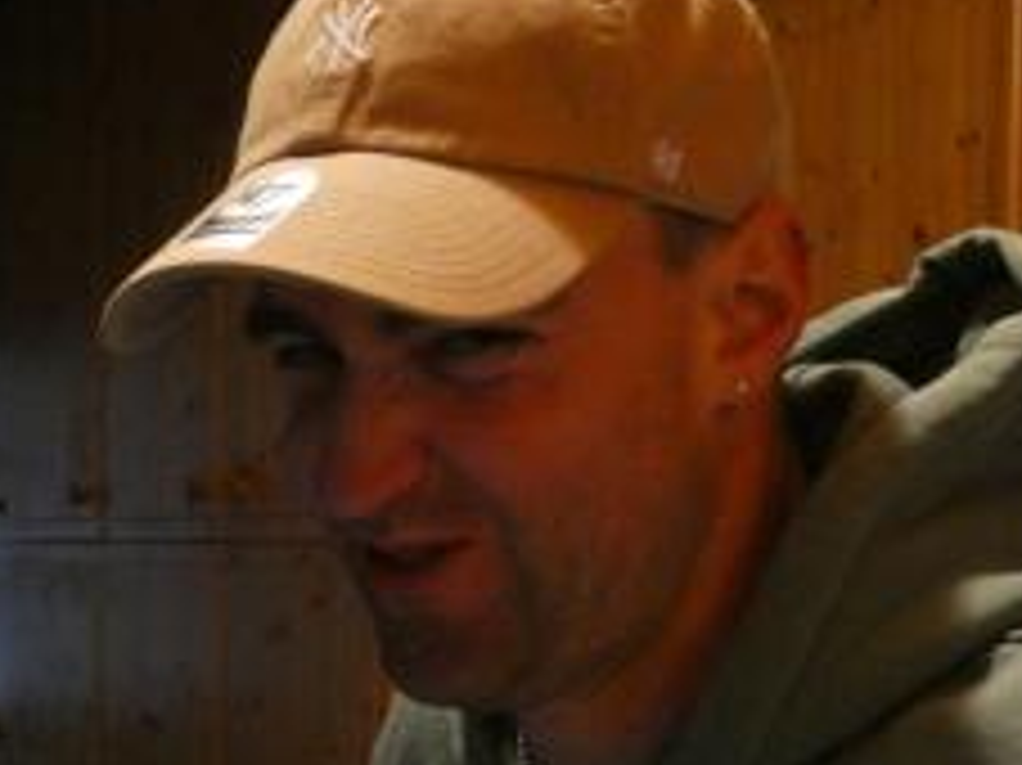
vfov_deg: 18.2
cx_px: 410
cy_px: 472
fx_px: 2390
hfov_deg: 24.1
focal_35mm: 81
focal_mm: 8.2
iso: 1600
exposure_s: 1/15
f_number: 3.8
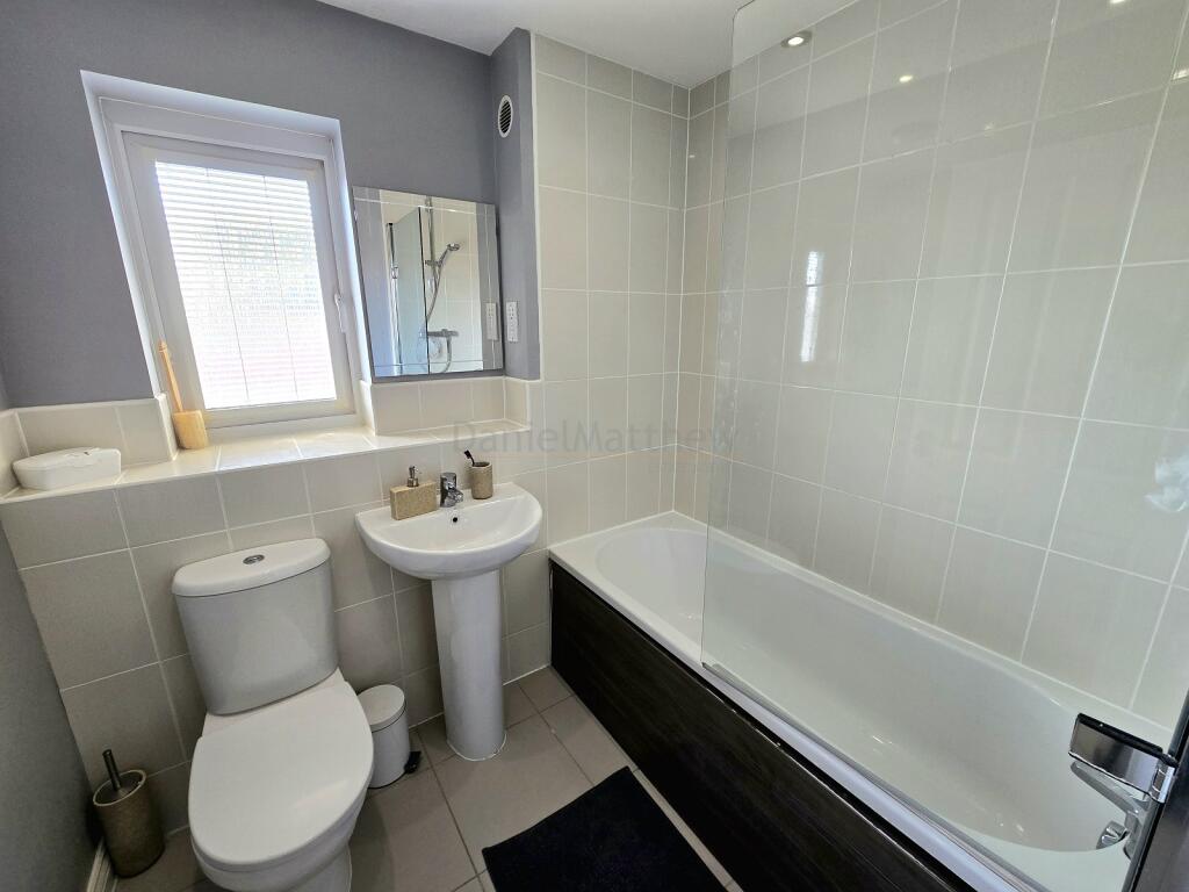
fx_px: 447
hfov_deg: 106.2
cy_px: 446
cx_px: 594
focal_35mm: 13
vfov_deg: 89.9
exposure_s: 1/50
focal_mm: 2.2
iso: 100
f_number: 2.2
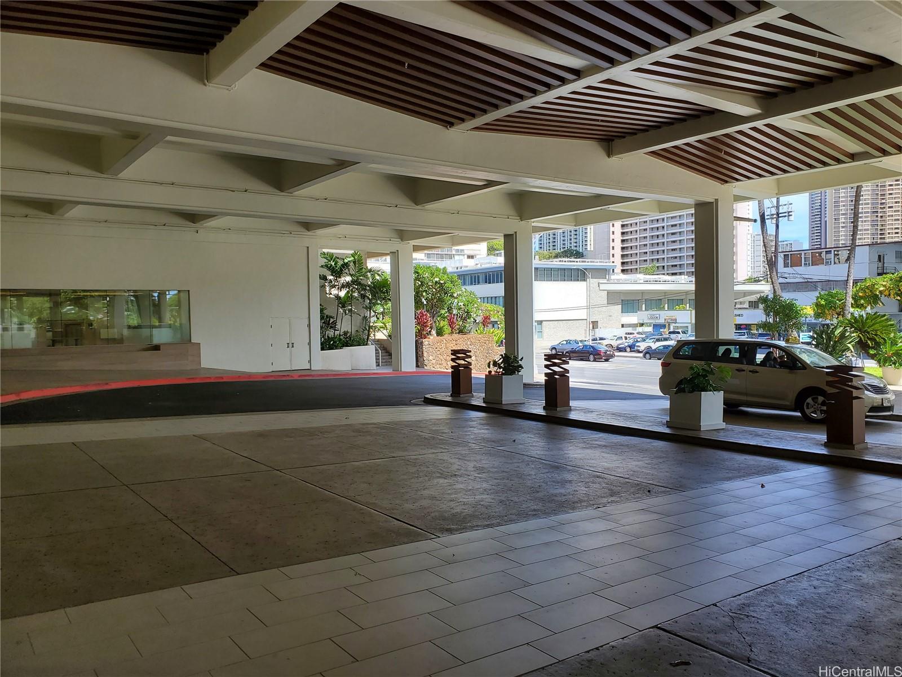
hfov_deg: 67.3
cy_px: 338
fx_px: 677
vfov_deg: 53.1
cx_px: 451
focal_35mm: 26
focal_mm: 4.3
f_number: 2.4
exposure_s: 1/415
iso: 50
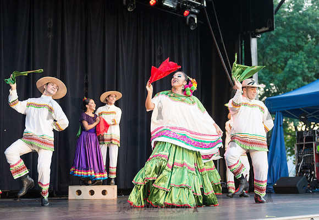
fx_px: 506
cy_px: 117
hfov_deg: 34.9
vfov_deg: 24.4
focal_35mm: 57
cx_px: 175
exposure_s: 1/640
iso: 2000
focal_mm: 52
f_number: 2.8
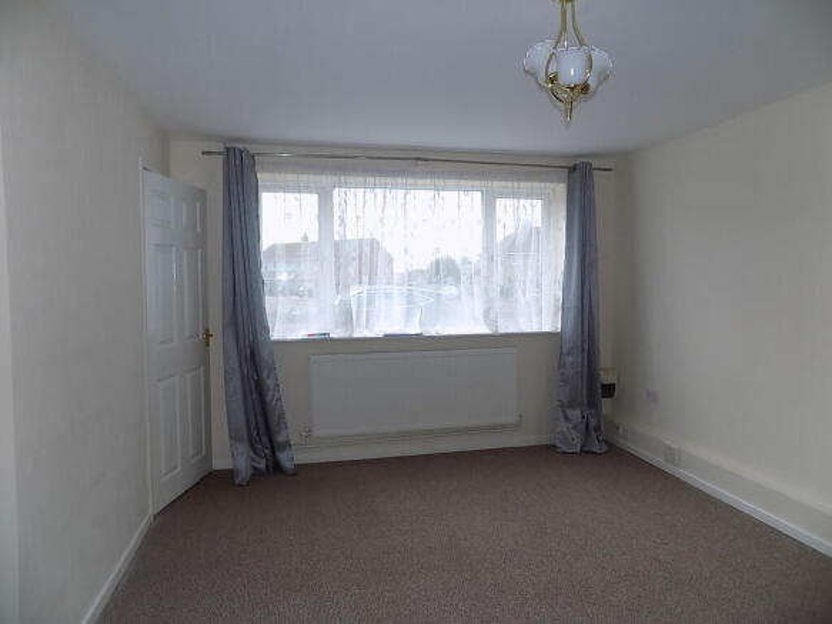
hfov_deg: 73.9
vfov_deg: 58.9
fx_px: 553
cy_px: 312
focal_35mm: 23
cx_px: 416
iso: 80
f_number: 3.1
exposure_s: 1/125
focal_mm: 4
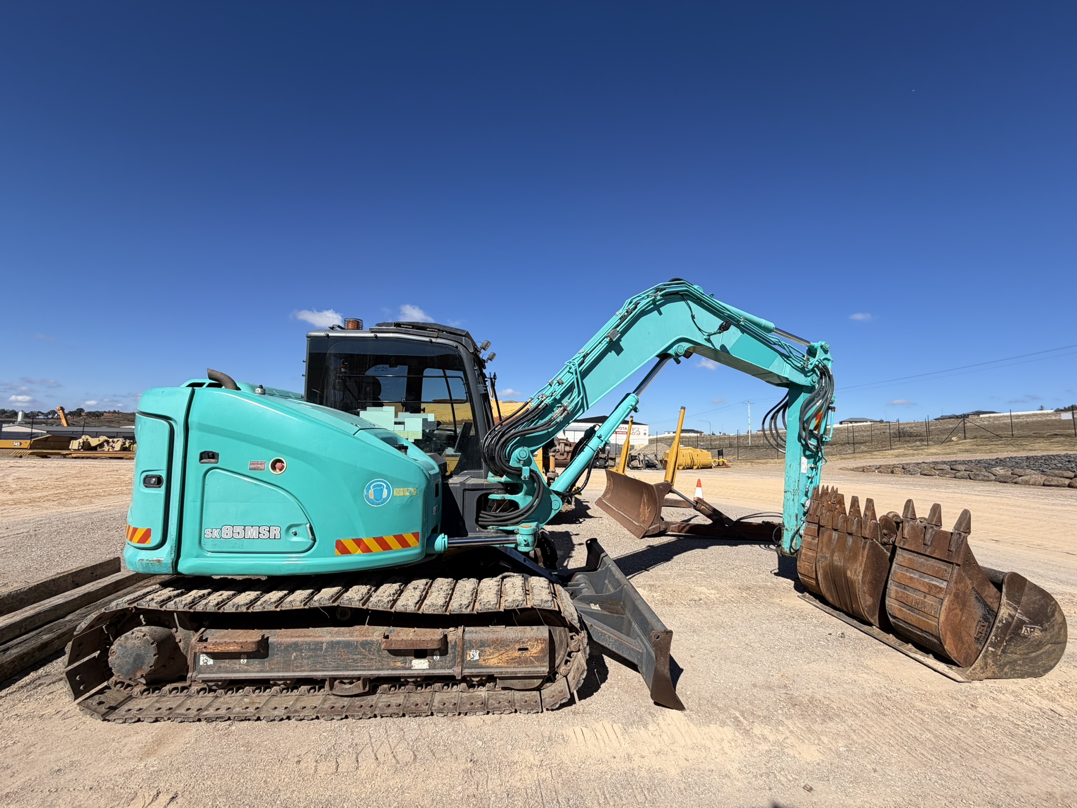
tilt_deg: +5.5
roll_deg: -1.1
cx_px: 538
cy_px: 404
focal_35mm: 14
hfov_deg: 102.1
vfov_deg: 85.7
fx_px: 436
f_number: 2.2
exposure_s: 1/830
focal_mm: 2.22
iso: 20
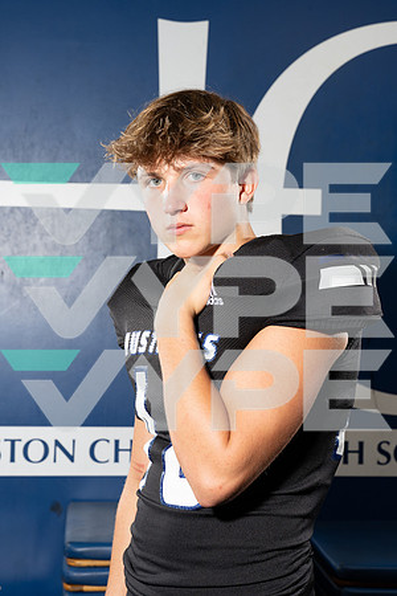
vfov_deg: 33.4
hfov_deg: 22.6
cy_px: 298
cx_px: 198
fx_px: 992
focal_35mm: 60
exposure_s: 1/250
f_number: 8
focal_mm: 60
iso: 800
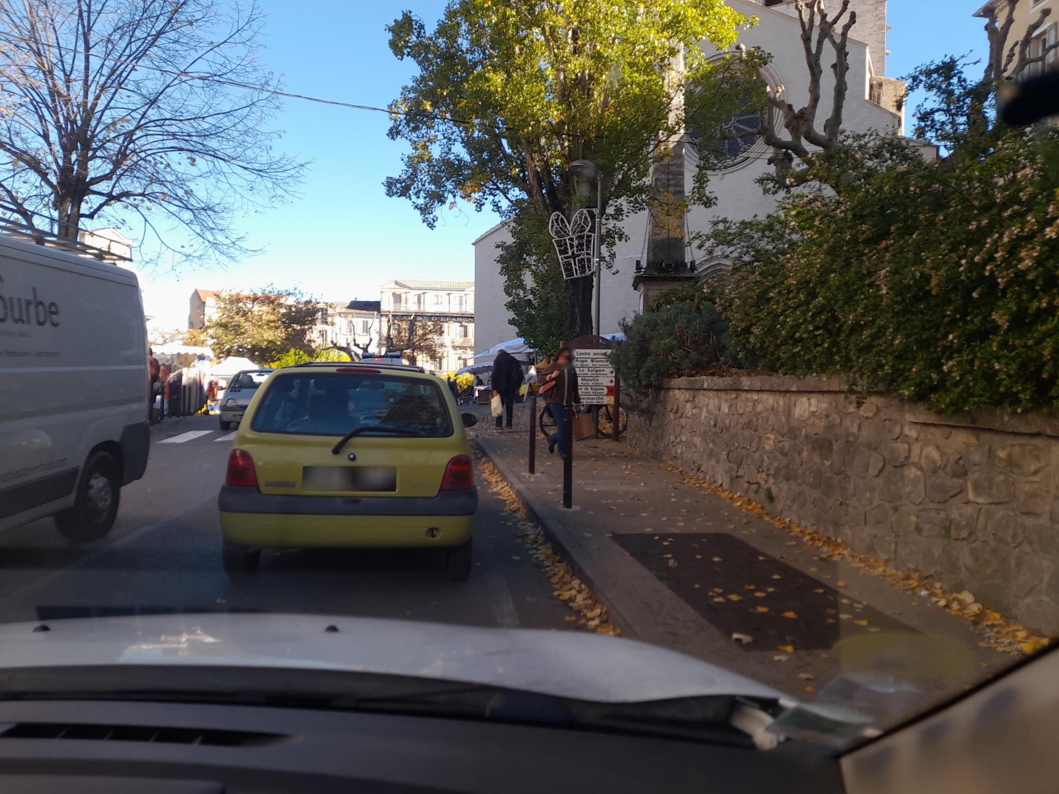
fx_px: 765
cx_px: 530
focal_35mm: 25
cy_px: 397
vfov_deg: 54.9
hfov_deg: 69.4
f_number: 2
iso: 20
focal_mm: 4.6
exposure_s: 1/137
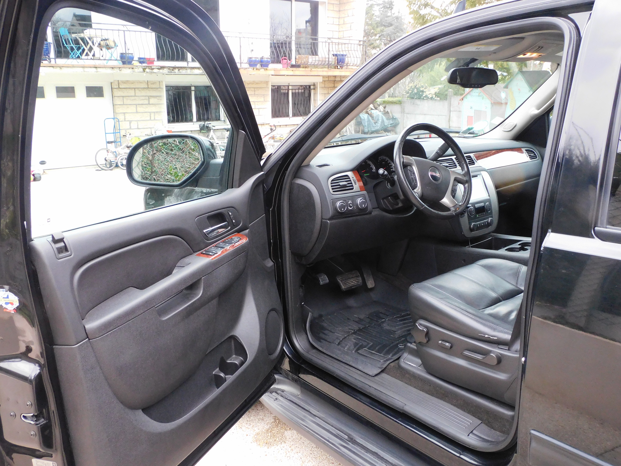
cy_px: 233
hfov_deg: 60.0
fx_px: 538
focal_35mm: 30
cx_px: 310
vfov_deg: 46.8
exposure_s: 1/125
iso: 400
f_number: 3.5
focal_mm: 5.4
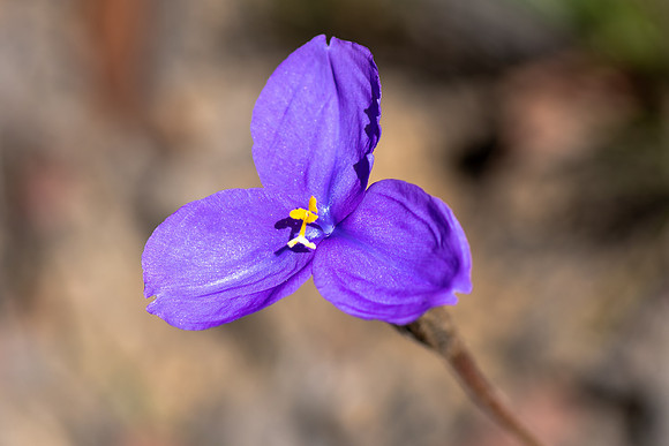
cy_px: 229
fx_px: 3523
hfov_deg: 10.8
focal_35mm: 190
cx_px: 343
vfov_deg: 7.3
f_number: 5
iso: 200
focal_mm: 105
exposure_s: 1/2000
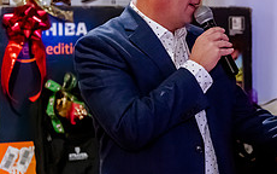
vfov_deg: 9.0
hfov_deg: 14.1
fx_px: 1103
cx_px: 283
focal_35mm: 146
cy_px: 63
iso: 5000
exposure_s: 1/200
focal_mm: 52
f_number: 2.8
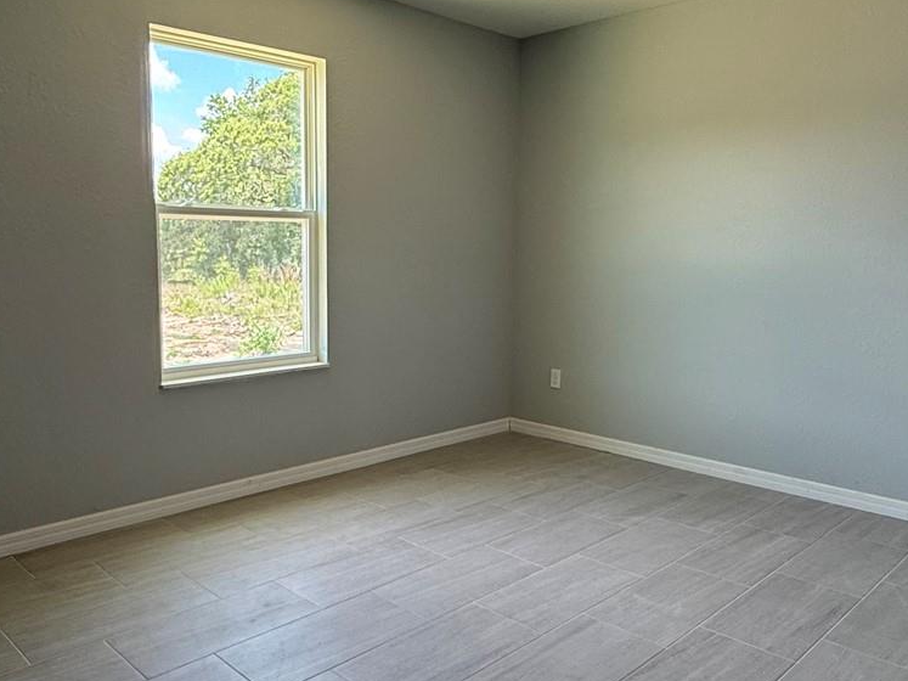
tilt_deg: -7.3
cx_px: 434
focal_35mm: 30
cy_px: 347
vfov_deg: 46.8
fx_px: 787
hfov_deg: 59.9
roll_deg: -0.8
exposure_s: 1/99
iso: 100
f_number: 2.2
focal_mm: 2.22
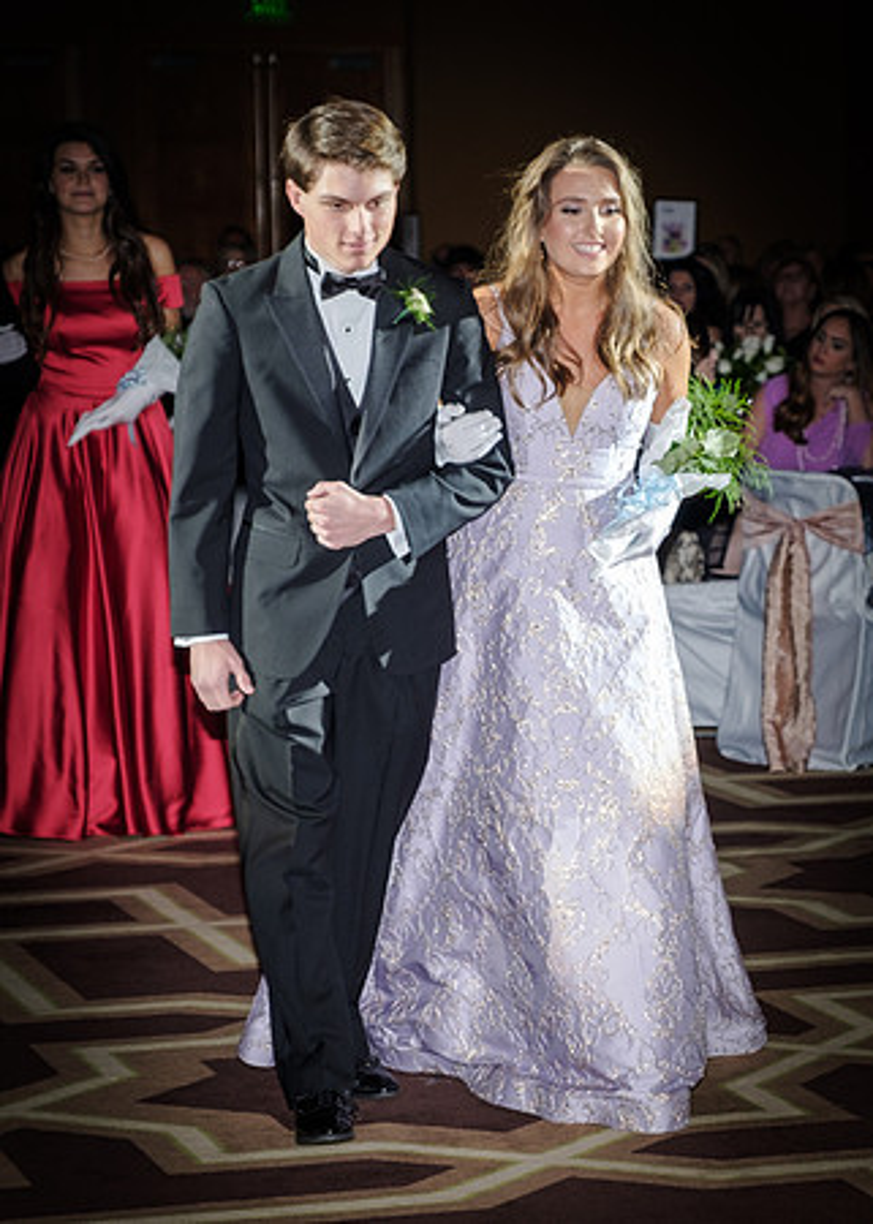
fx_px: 4157
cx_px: 712
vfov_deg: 16.7
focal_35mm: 120
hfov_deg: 11.9
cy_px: 656
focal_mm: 44.1
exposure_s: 1/125
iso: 200
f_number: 2.8
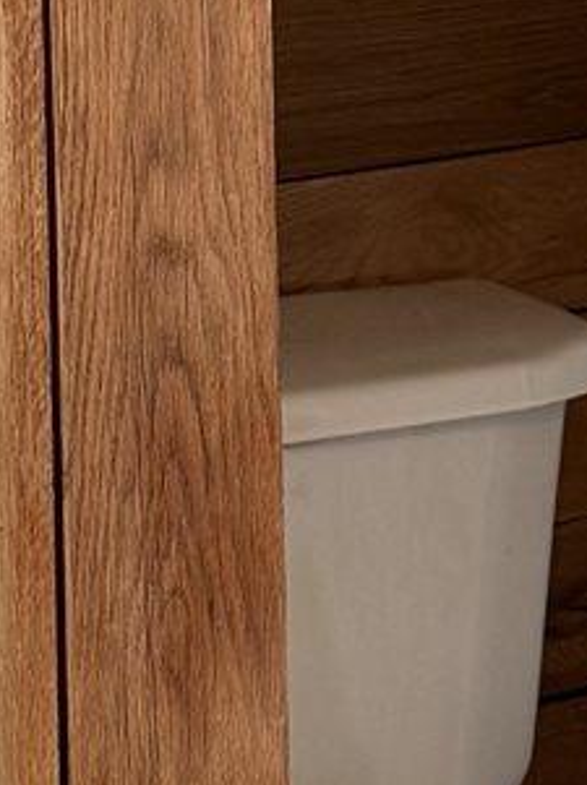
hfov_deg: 8.0
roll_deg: +0.3
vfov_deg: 10.6
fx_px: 4169
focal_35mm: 184
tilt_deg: -7.1
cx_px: 647
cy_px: -102
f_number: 1.78
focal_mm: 6.76
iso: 200
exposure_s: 1/120
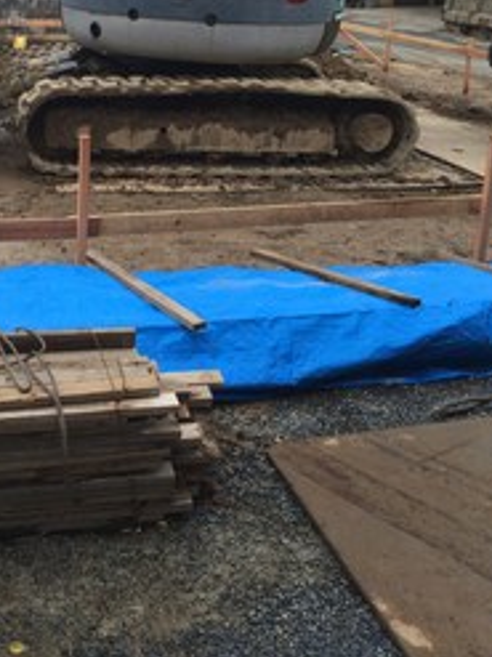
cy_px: 170
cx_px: 122
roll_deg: -0.9
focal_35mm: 47
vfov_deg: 39.4
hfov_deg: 30.3
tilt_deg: -16.3
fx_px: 891
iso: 32
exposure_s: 1/838
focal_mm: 4.15
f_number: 2.2
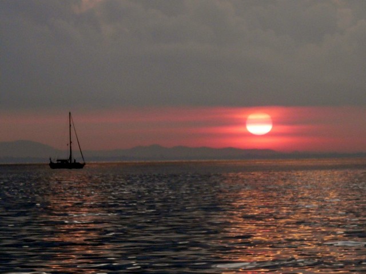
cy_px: 137
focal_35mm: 206
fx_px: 2178
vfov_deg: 7.2
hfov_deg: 9.6
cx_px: 183
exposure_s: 1/100
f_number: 3.6
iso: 100
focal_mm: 21.1
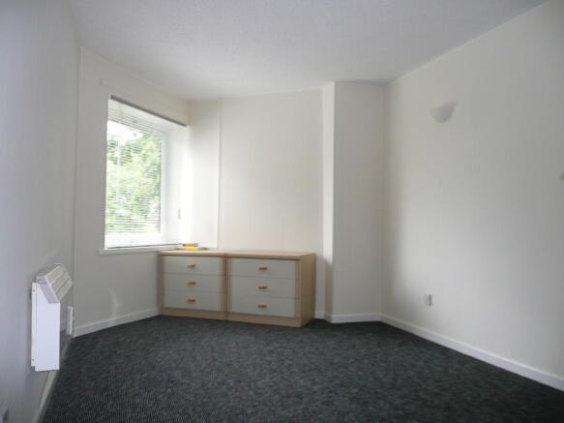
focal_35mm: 28
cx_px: 282
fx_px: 456
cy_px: 212
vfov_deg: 49.7
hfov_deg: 63.5
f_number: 3.3
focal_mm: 4.6
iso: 125
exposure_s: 1/30
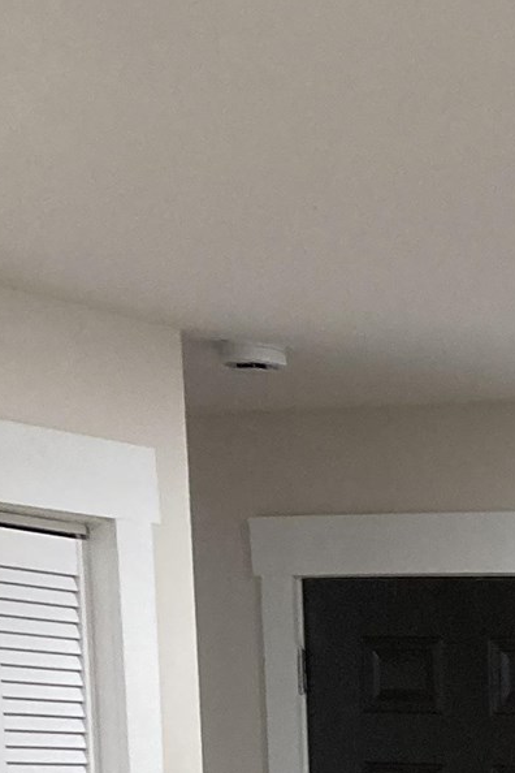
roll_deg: -0.4
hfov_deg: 10.8
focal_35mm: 113
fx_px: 2425
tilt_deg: -8.0
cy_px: 1227
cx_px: 1105
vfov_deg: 16.2
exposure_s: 1/60
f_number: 1.8
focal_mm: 3.99
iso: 80
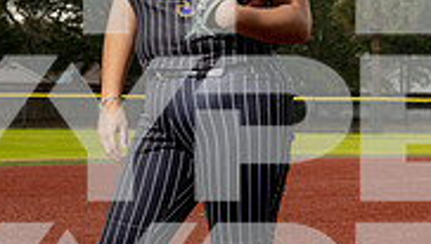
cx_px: 168
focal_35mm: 106
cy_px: 130
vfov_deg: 11.5
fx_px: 1213
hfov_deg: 20.1
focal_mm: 41
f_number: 8
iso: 100
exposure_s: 1/250
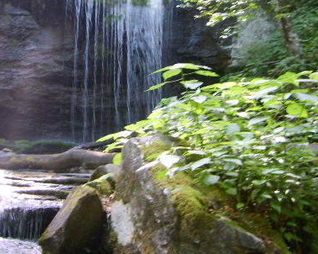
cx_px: 91
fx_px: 546
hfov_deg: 32.0
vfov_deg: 26.0
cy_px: 66
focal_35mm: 58
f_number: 2.8
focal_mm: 5.8
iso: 139
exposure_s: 1/20
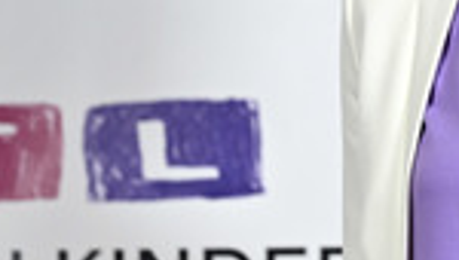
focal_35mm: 377
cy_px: -58
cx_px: 601
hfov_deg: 5.7
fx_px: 4597
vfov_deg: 3.2
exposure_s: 1/640
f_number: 2.8
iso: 1000
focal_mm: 120
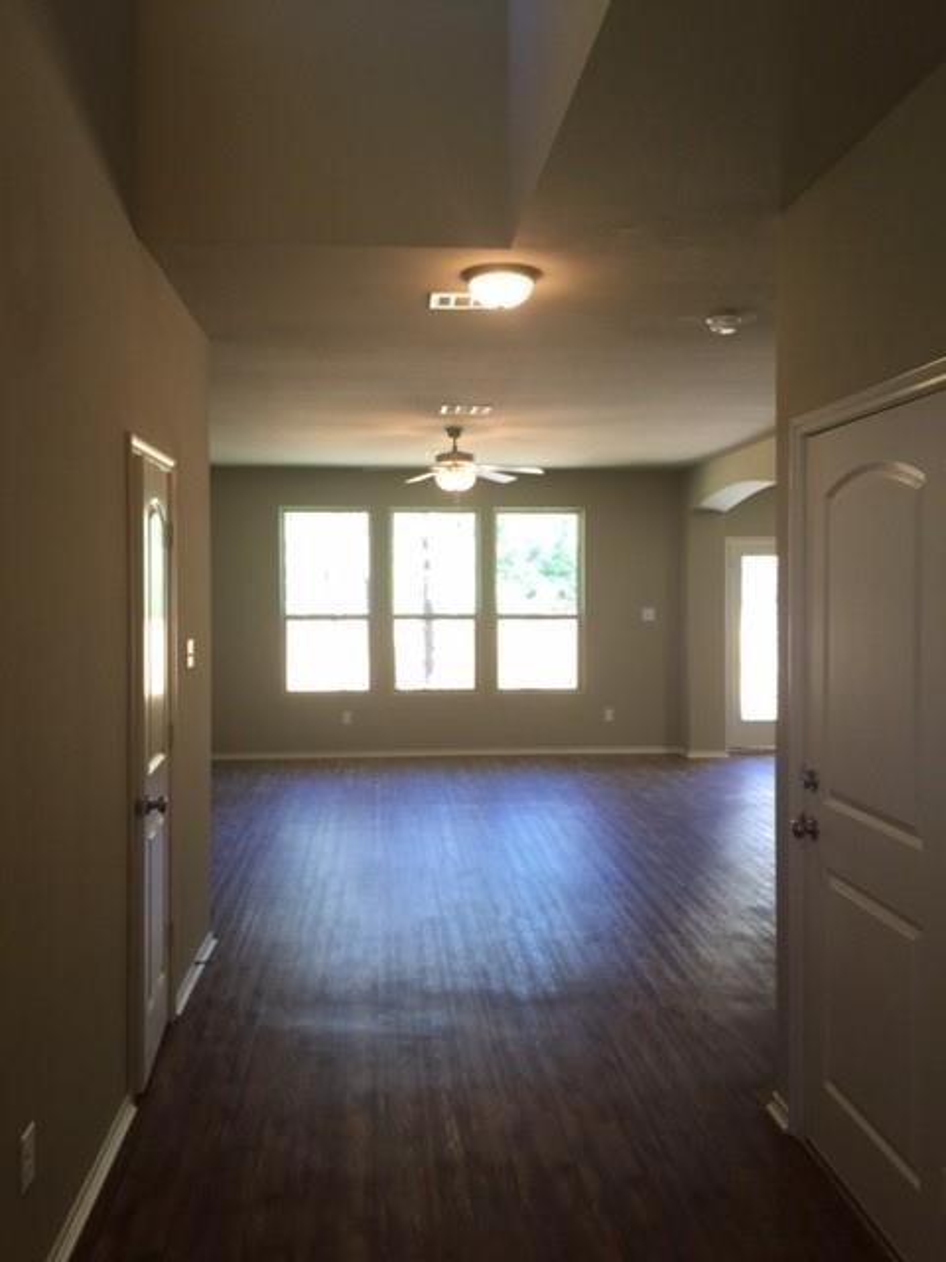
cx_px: 473
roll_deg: +0.0
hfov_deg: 48.2
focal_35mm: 29
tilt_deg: -1.8
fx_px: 1057
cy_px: 631
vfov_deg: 61.7
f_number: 2.2
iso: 32
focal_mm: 4.15
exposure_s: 1/15
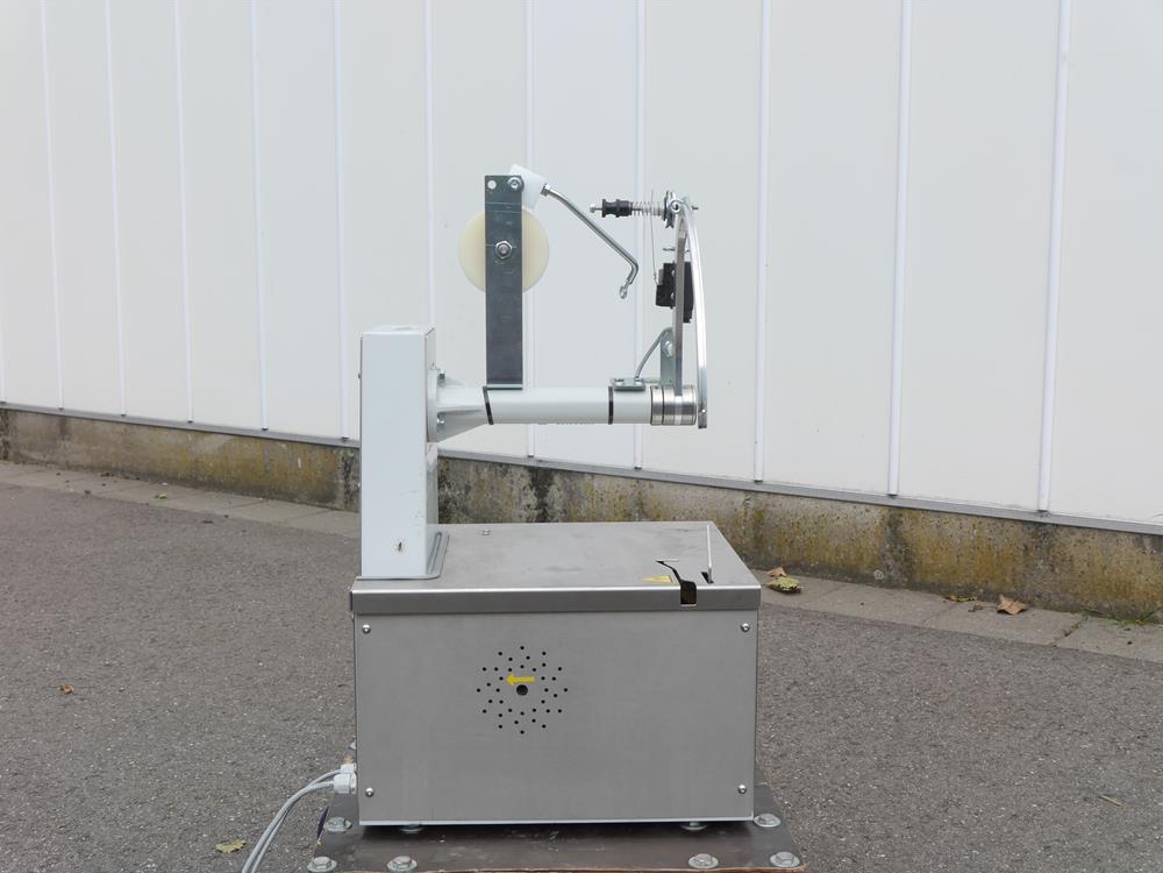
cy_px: 443
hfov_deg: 42.1
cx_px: 576
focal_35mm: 45
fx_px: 1512
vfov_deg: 32.2
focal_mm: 22
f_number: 7.1
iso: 160
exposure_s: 1/320
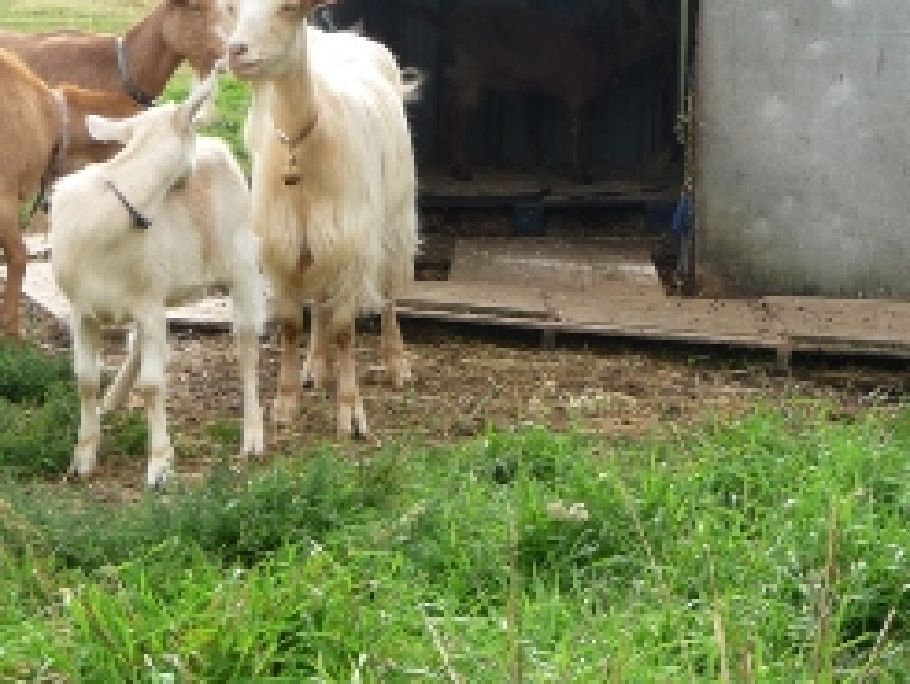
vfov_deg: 14.8
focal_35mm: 100
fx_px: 2631
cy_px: 189
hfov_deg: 19.6
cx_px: 584
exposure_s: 1/200
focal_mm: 9.3
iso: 100
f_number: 4.3
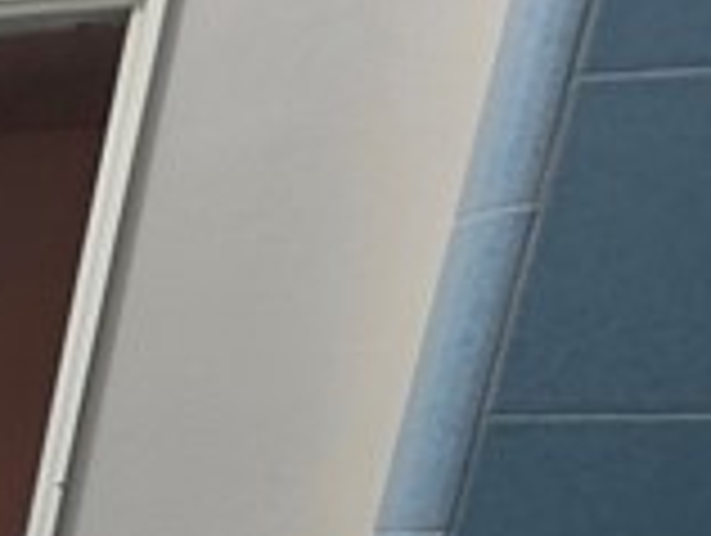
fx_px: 1728
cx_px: -1184
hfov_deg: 13.2
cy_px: 1108
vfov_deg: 14.3
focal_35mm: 84
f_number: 1.9
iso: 250
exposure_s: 1/120
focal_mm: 2.2
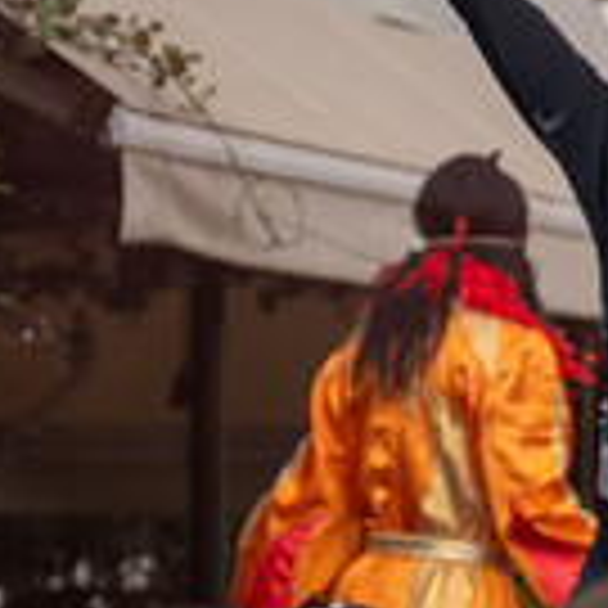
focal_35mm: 424
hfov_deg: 4.1
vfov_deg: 4.1
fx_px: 8426
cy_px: 205
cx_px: 833
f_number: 2.8
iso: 100
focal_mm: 70
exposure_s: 1/1000
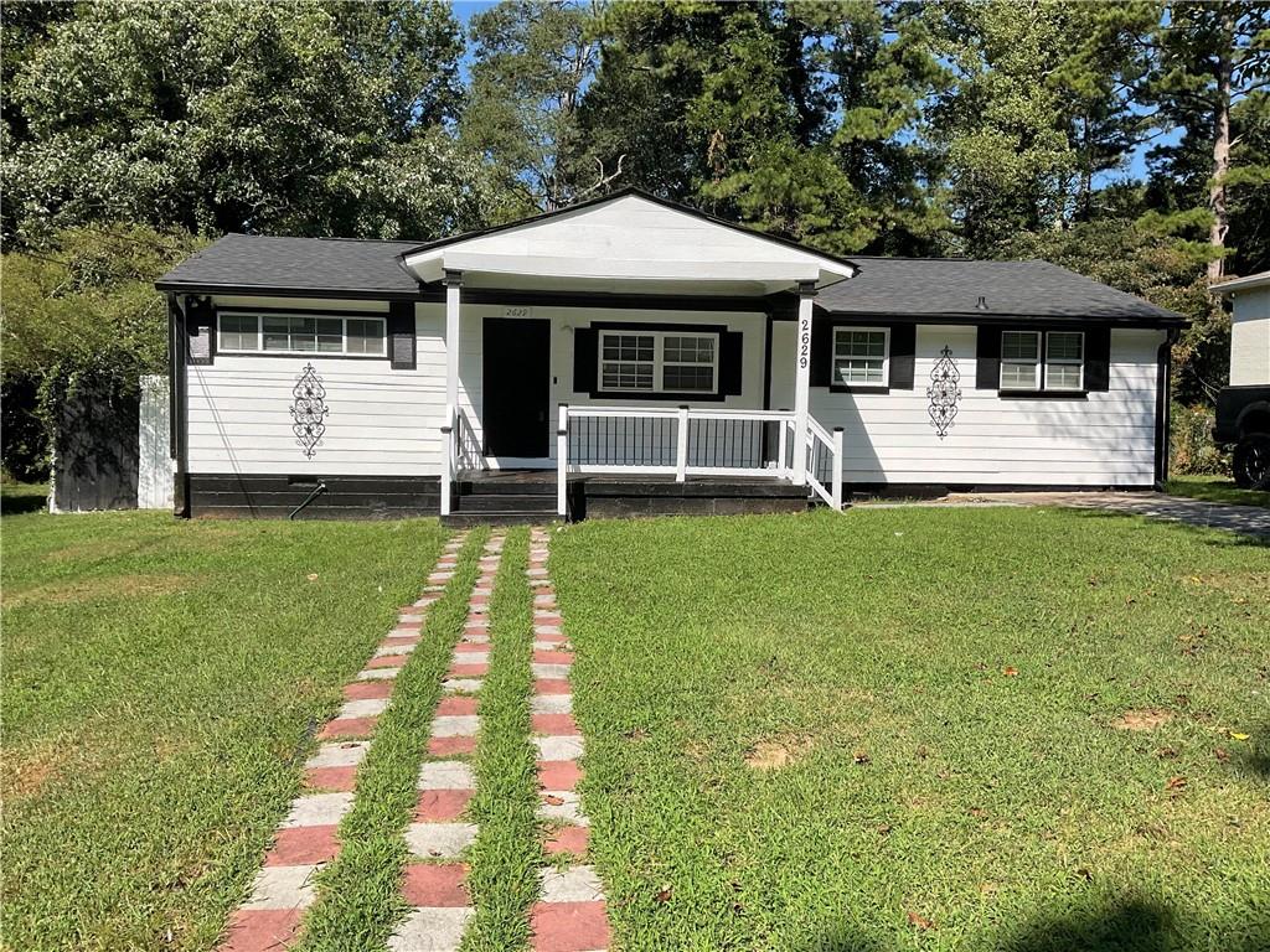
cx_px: 635
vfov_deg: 48.2
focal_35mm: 29
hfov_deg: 61.7
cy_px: 476
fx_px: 1064
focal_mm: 3
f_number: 1.8
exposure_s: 1/1848
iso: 16
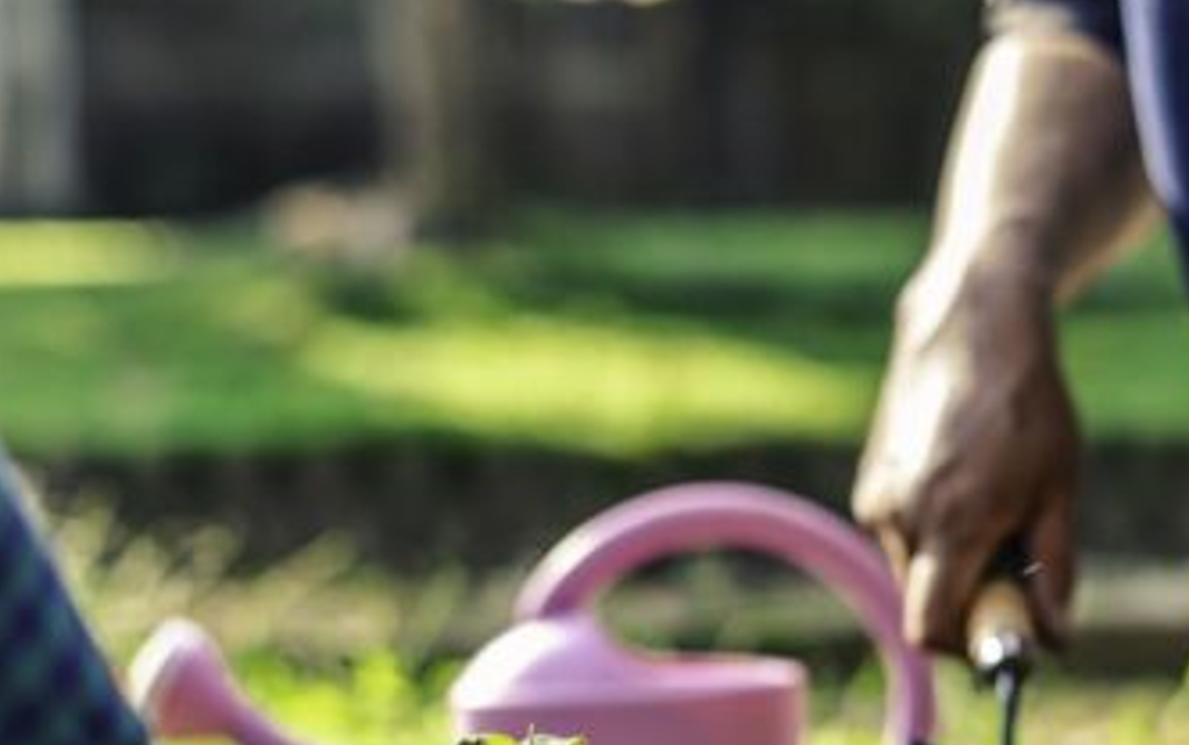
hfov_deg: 22.4
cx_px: 867
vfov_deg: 14.1
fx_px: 2983
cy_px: 695
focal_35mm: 92
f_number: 2.5
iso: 100
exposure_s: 1/125
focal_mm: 50
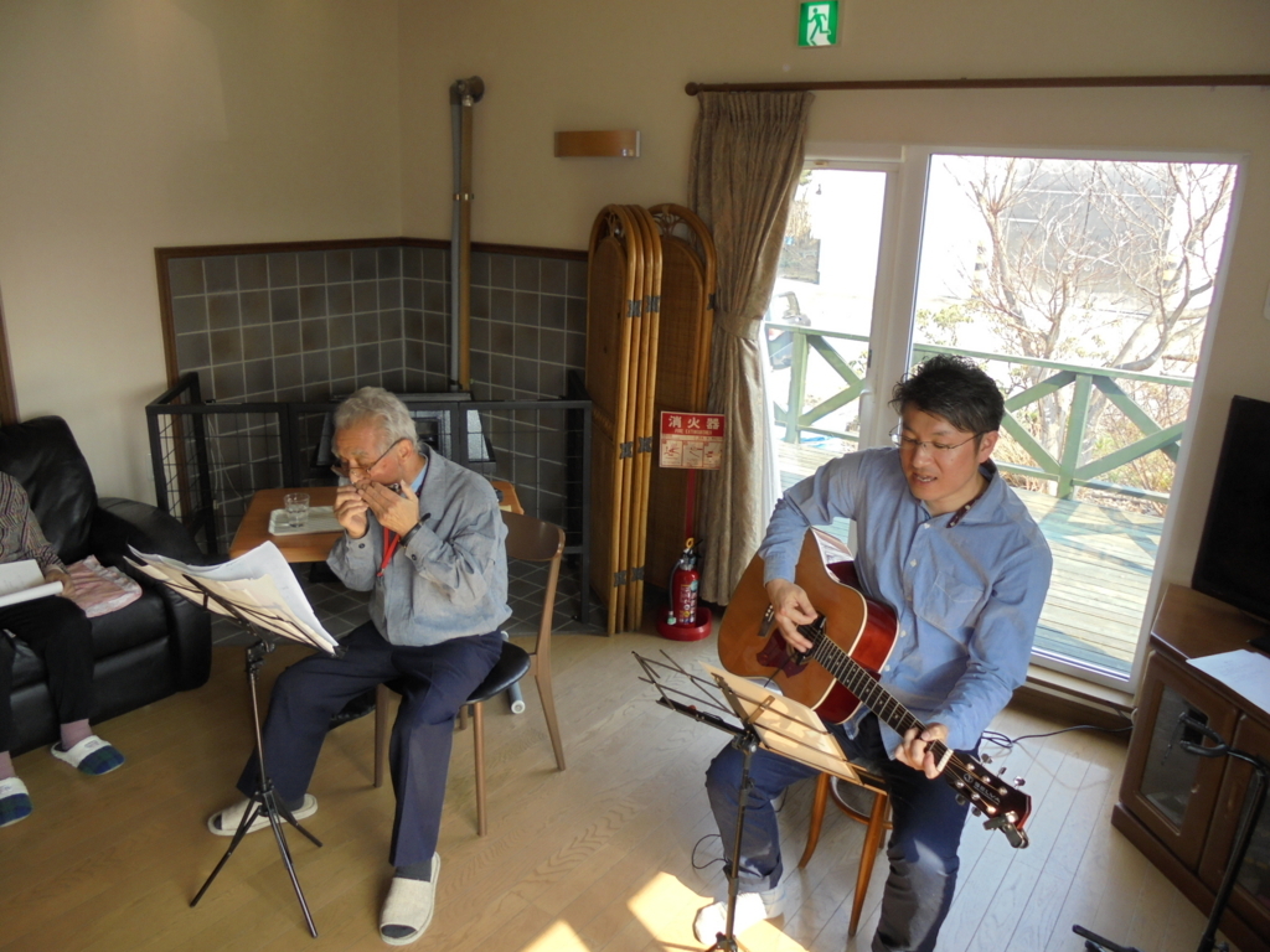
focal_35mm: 26
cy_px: 476
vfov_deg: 53.1
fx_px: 954
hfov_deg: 67.3
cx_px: 635
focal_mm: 4.6
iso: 100
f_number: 3.5
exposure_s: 1/60
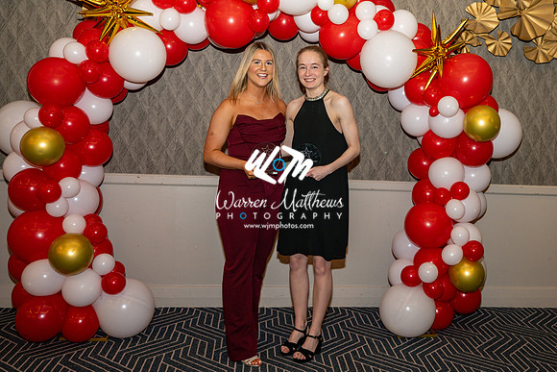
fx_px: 569
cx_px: 347
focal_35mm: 37
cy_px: 150
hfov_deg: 51.6
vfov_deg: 36.1
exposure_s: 1/125
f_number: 3.5
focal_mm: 29.5
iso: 500
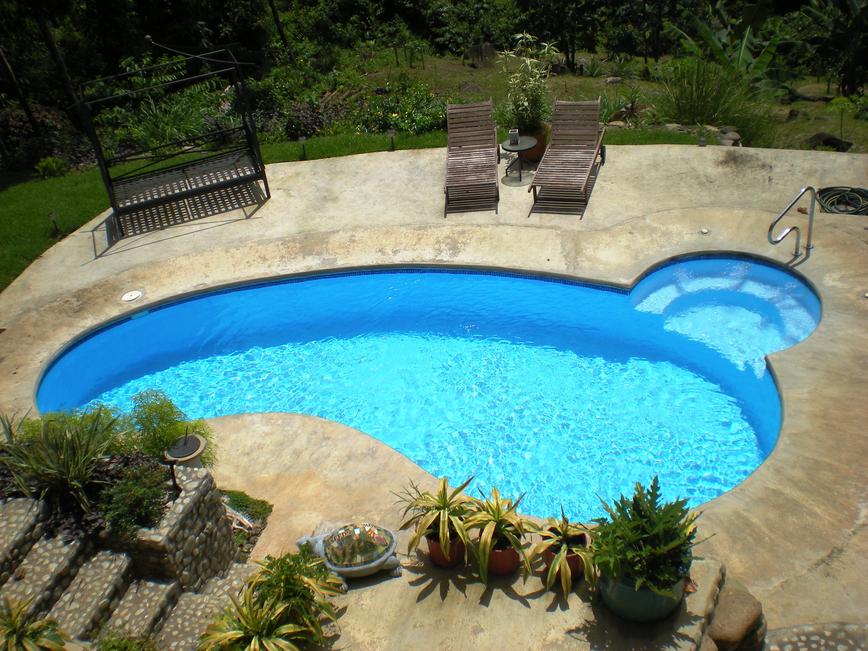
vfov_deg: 37.7
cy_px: 326
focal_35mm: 38
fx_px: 953
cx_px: 434
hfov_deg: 49.0
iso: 64
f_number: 4.6
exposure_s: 1/969
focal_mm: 6.3
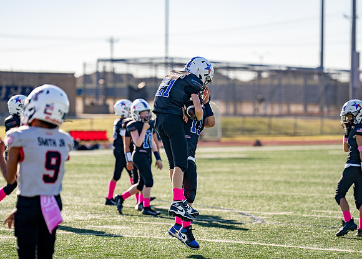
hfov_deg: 11.4
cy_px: 116
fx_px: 1811
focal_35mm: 176
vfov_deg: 8.2
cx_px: 189
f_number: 2.8
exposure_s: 1/2500
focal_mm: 150
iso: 160
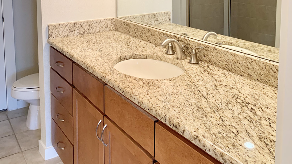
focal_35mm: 38
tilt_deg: -5.1
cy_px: -2
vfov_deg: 29.1
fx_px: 294
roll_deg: -0.2
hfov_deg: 52.8
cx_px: 147
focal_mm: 4.25
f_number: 1.8
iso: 125
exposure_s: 1/60
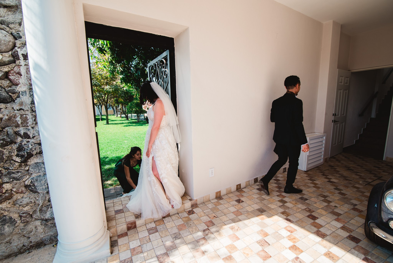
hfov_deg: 96.7
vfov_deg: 73.8
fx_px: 175
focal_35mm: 16
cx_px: 196
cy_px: 132
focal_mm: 16
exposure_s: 1/250
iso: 100
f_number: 4.5
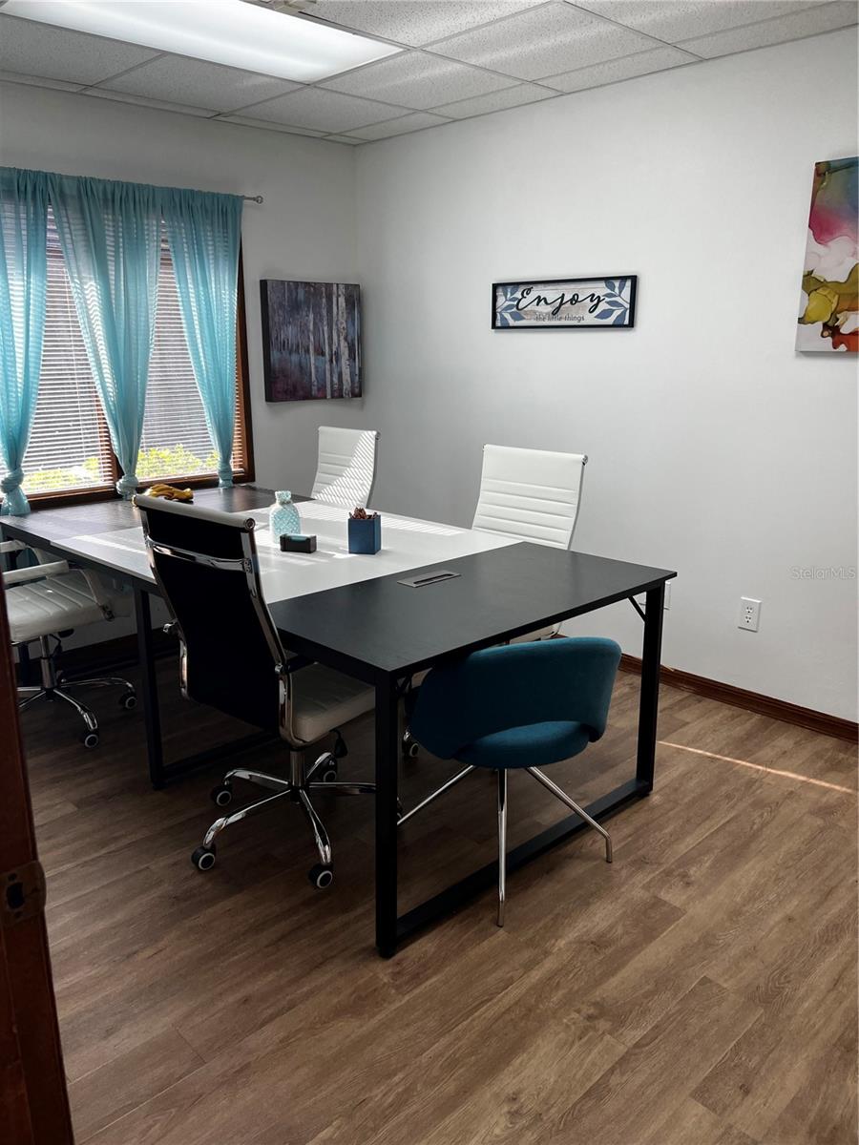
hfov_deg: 53.1
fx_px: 860
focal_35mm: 26
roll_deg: +0.0
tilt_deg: -14.0
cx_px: 430
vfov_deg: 67.3
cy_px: 572
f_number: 1.5
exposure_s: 1/120
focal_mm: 5.7
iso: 40
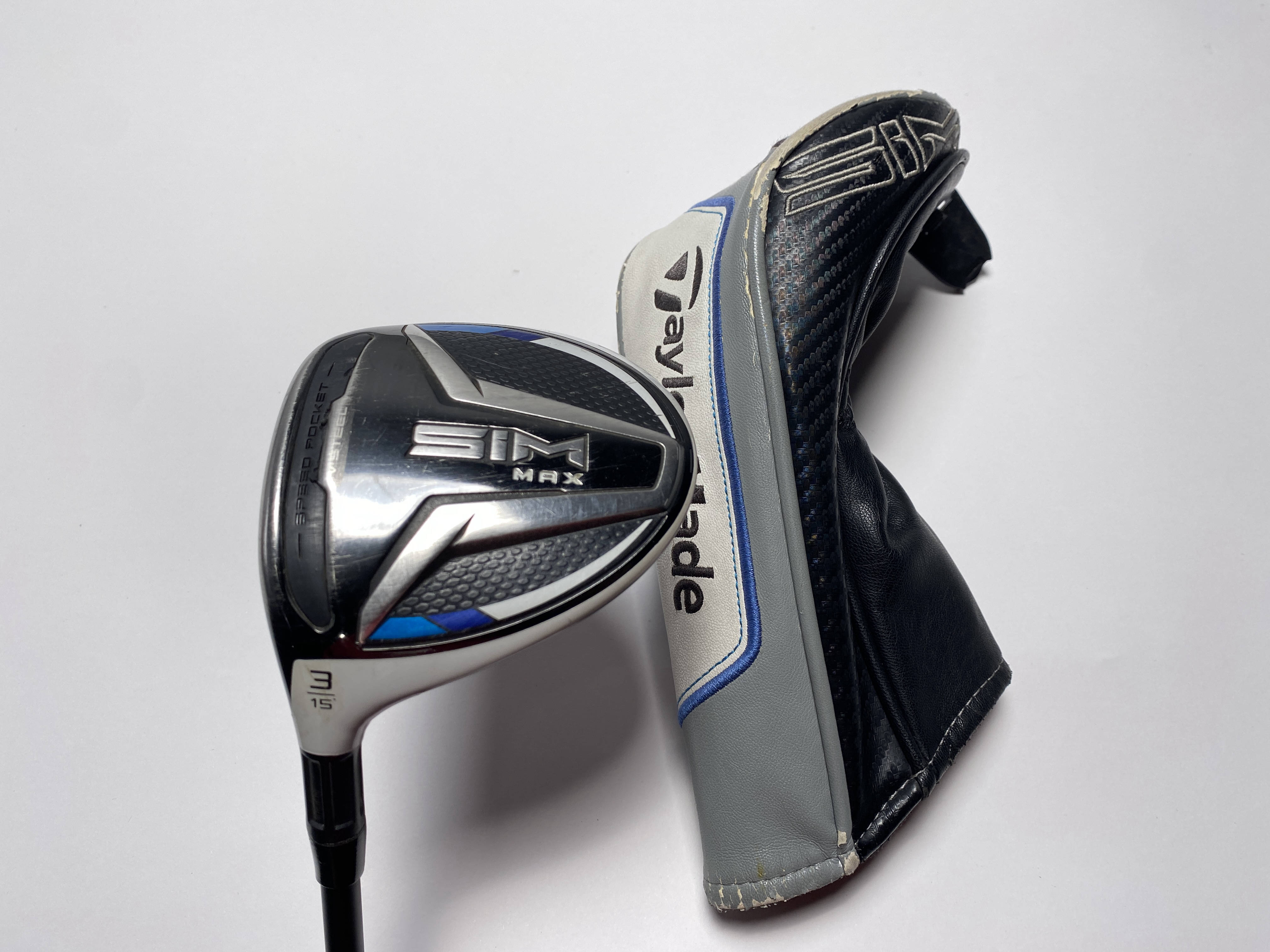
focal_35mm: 26
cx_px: 635
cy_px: 476
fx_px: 954
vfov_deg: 53.1
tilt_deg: -64.9
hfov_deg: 67.3
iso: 32
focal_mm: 4.25
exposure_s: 1/442
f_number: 1.8
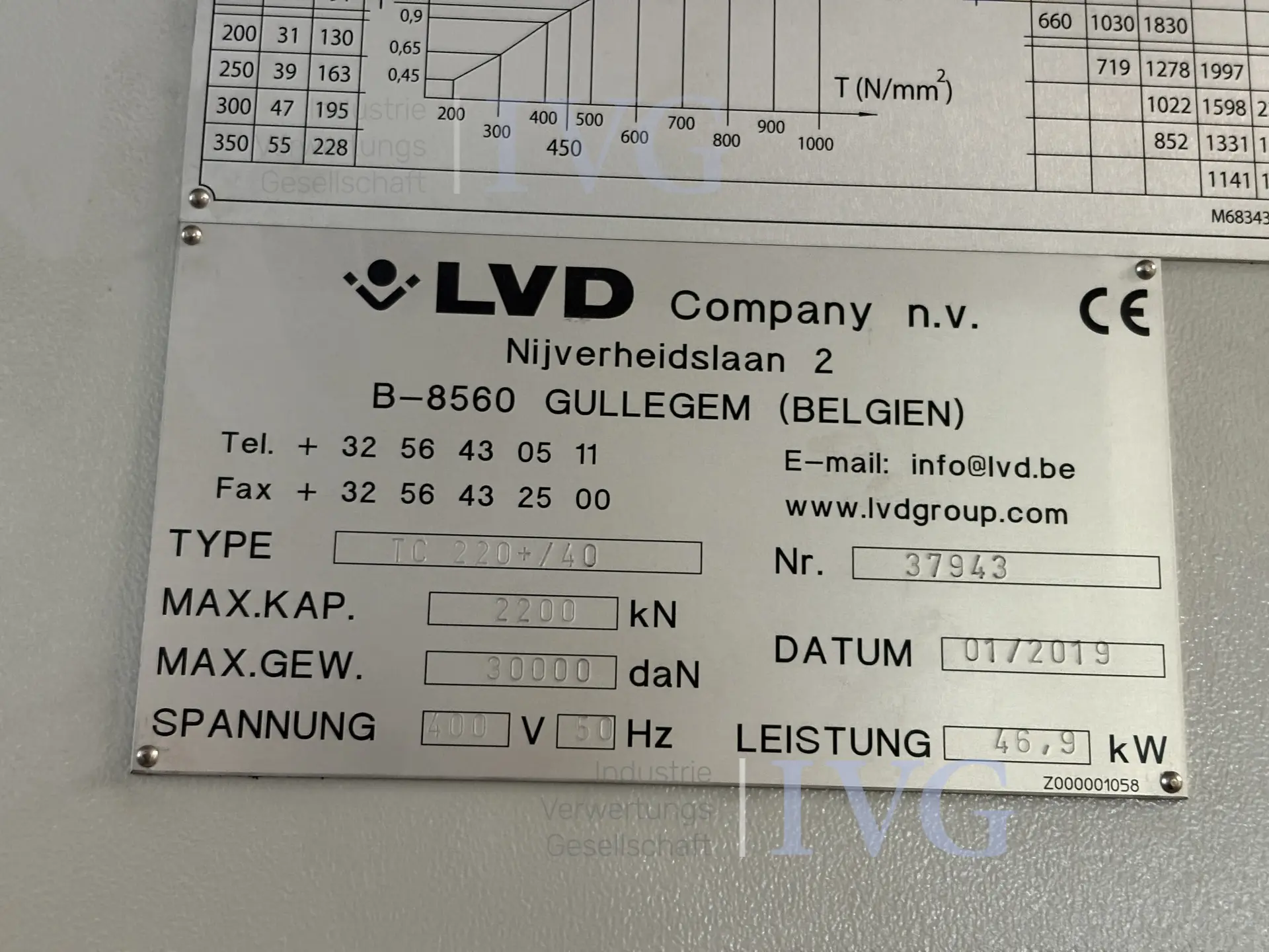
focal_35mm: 52
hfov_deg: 36.8
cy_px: 476
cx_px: 634
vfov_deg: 28.0
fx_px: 1906
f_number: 1.6
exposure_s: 1/33
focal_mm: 5.96
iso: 250
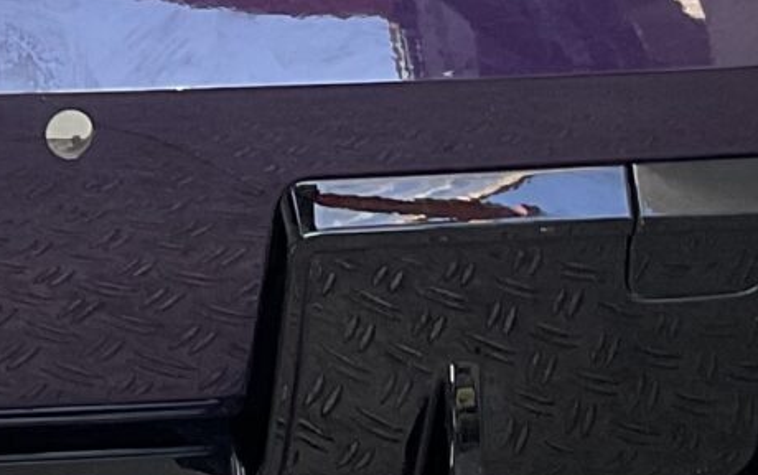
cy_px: -345
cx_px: -573
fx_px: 3534
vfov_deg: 7.5
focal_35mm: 171
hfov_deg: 11.4
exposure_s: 1/143
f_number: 1.8
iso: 16
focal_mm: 3
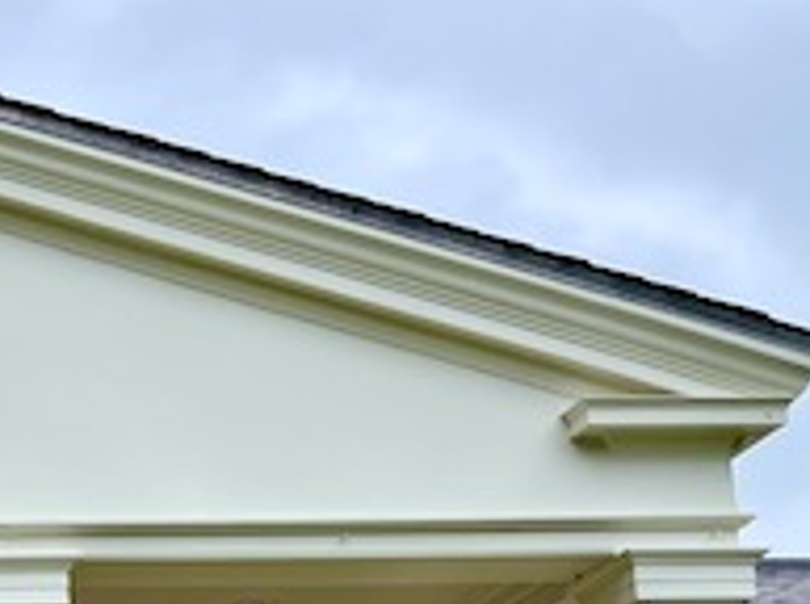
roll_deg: -0.7
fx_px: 1892
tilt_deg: +7.0
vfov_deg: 16.6
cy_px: 893
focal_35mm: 81
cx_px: -395
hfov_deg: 20.7
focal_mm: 5.1
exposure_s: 1/745
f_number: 1.6
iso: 32
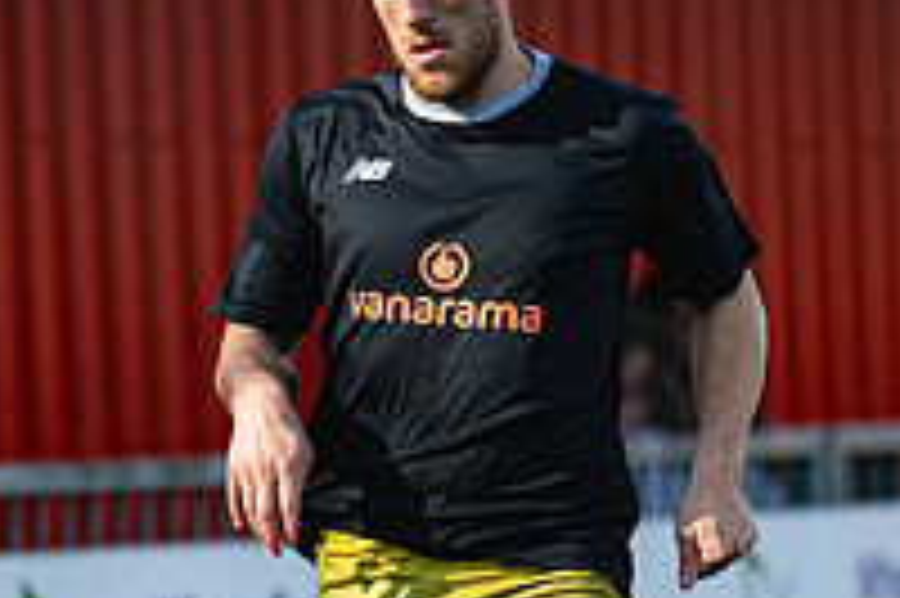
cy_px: 671
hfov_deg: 3.0
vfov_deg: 2.0
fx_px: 17061
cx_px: 600
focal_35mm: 683
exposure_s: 1/2000
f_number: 1.8
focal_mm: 135
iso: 100
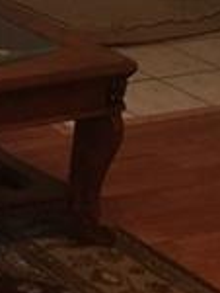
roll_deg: -1.2
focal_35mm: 148
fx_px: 1251
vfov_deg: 13.1
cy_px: -18
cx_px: -294
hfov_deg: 9.1
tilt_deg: -13.0
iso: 160
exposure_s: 1/33
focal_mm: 4.15
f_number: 2.2
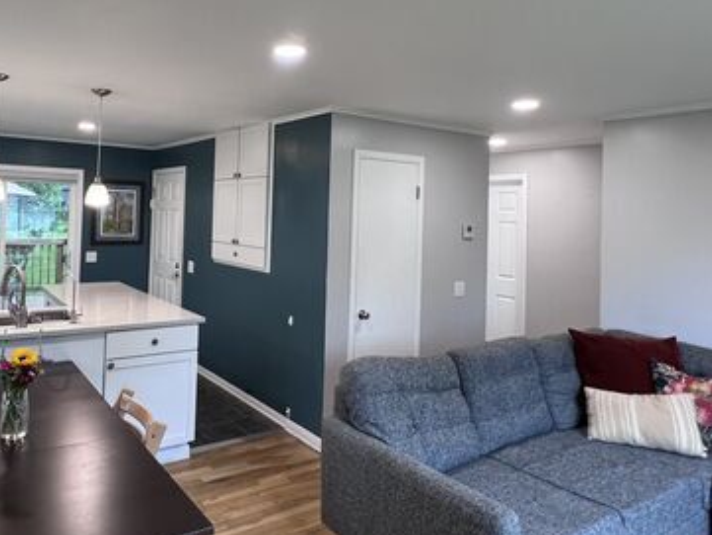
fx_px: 494
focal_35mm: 24
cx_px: 242
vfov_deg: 56.2
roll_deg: -2.1
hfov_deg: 69.7
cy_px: 203
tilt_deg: +0.6
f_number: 1.8
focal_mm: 1.57
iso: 200
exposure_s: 1/120
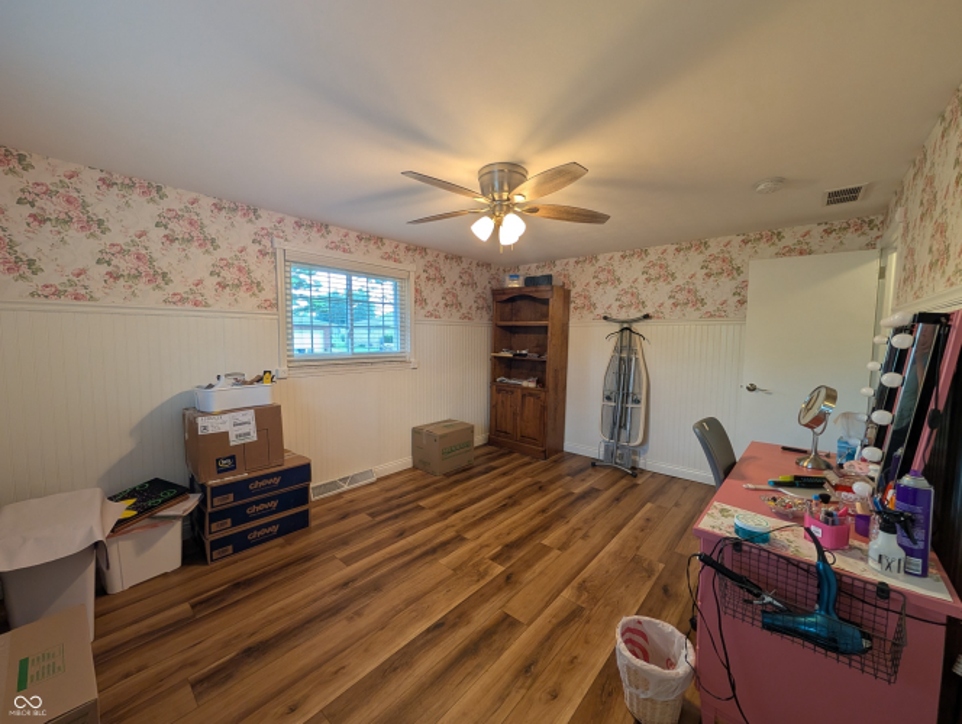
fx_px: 334
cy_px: 362
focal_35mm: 12
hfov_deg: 110.5
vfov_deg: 94.6
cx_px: 481
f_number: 1.7
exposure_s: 1/54.1
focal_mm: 2.02
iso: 51
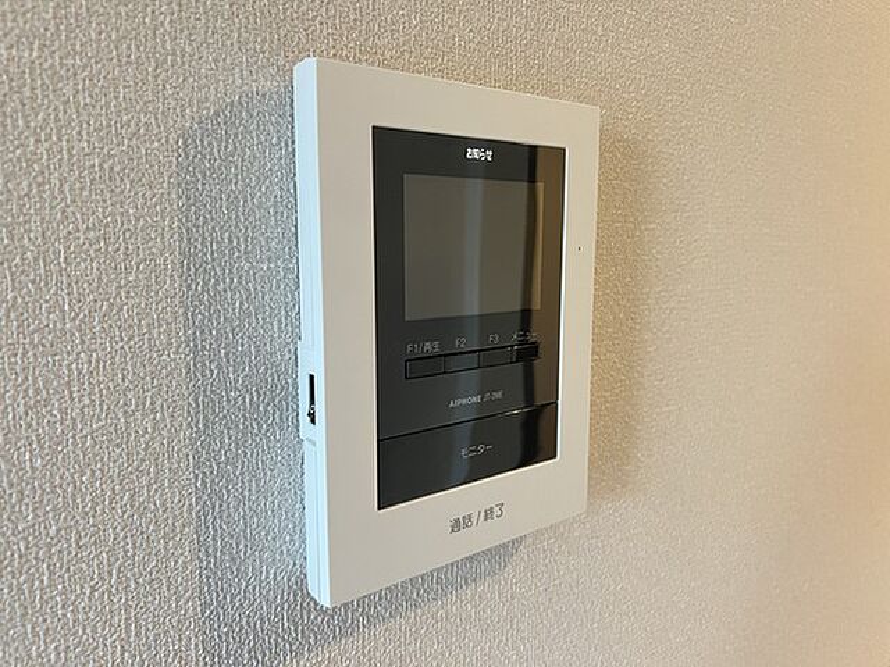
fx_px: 668
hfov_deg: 67.3
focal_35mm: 26
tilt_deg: -7.6
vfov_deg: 53.1
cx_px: 445
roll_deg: -0.4
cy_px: 334
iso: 400
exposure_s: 1/60
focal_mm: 5.7
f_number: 1.5
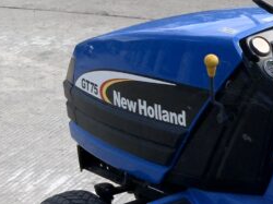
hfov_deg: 15.5
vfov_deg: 12.2
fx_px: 938
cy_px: 236
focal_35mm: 119
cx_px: 391
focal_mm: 3
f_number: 1.8
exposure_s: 1/691
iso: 16
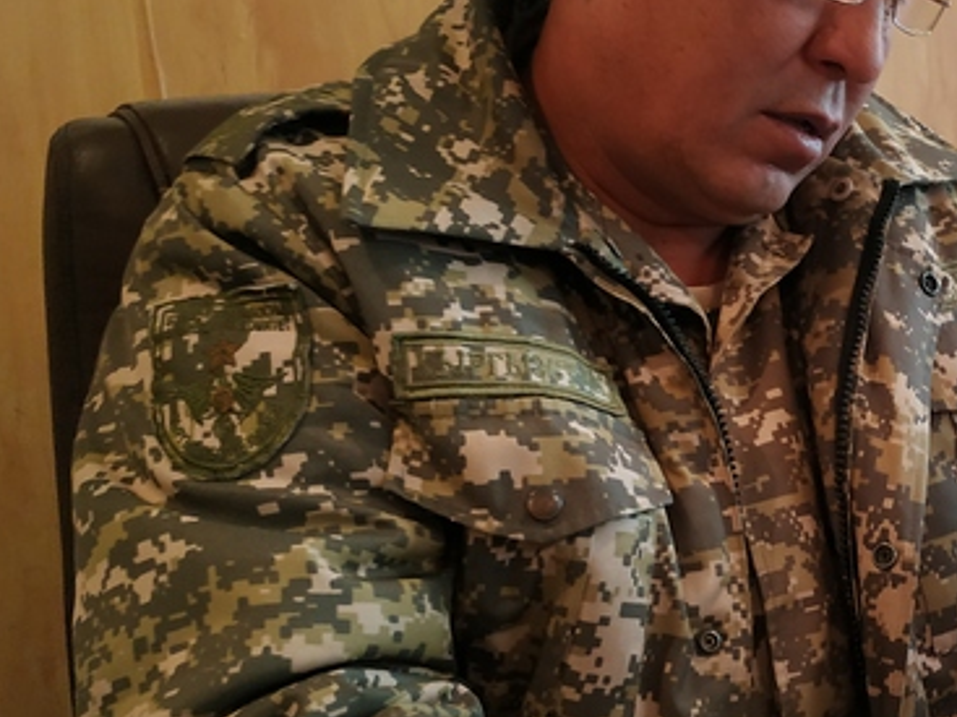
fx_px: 1354
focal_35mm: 49
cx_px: 944
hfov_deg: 35.4
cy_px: 394
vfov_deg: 29.6
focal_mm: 3.94
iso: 400
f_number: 1.9
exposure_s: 1/25
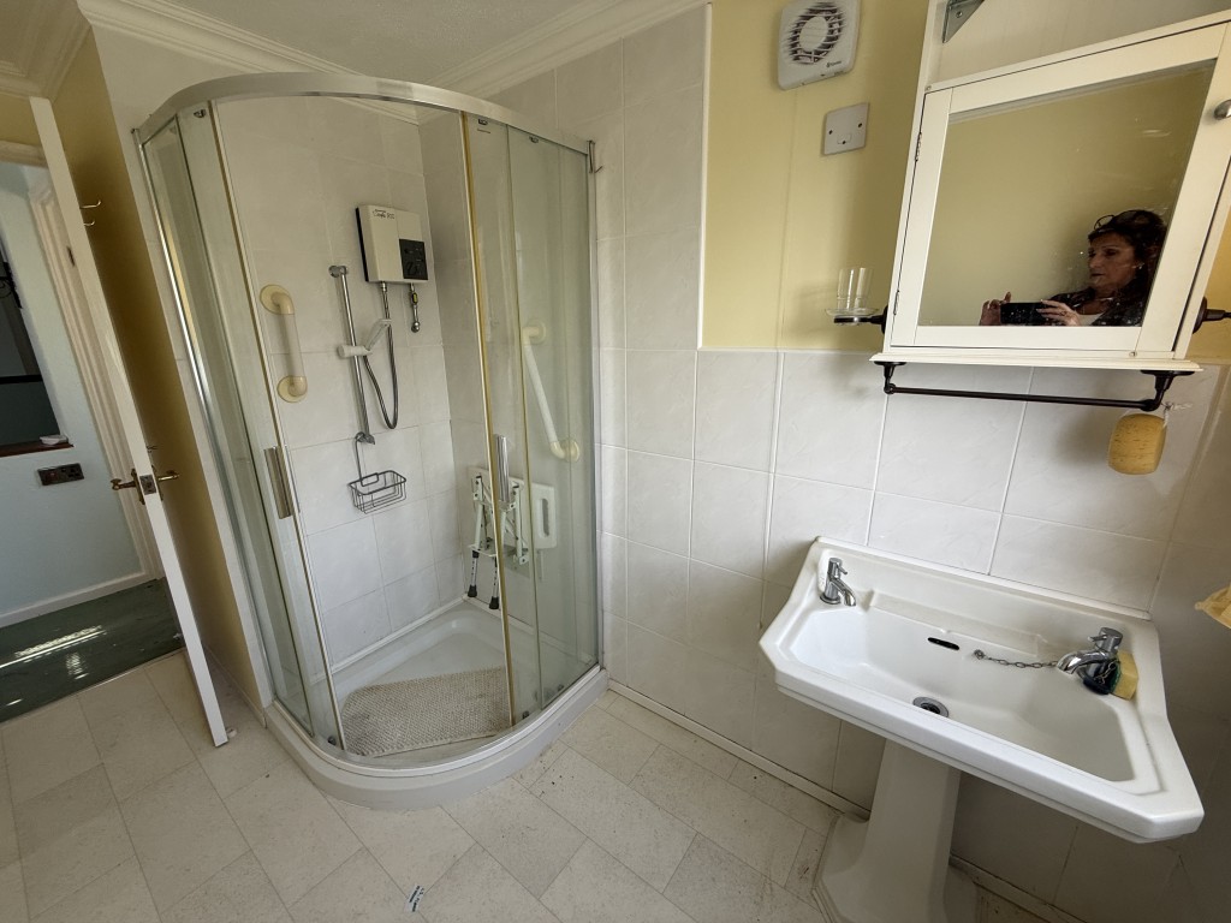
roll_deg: +0.3
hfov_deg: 102.1
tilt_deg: -15.5
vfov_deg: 85.7
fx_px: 498
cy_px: 462
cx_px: 616
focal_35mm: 14
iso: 80
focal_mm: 2.22
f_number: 2.2
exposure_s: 1/99
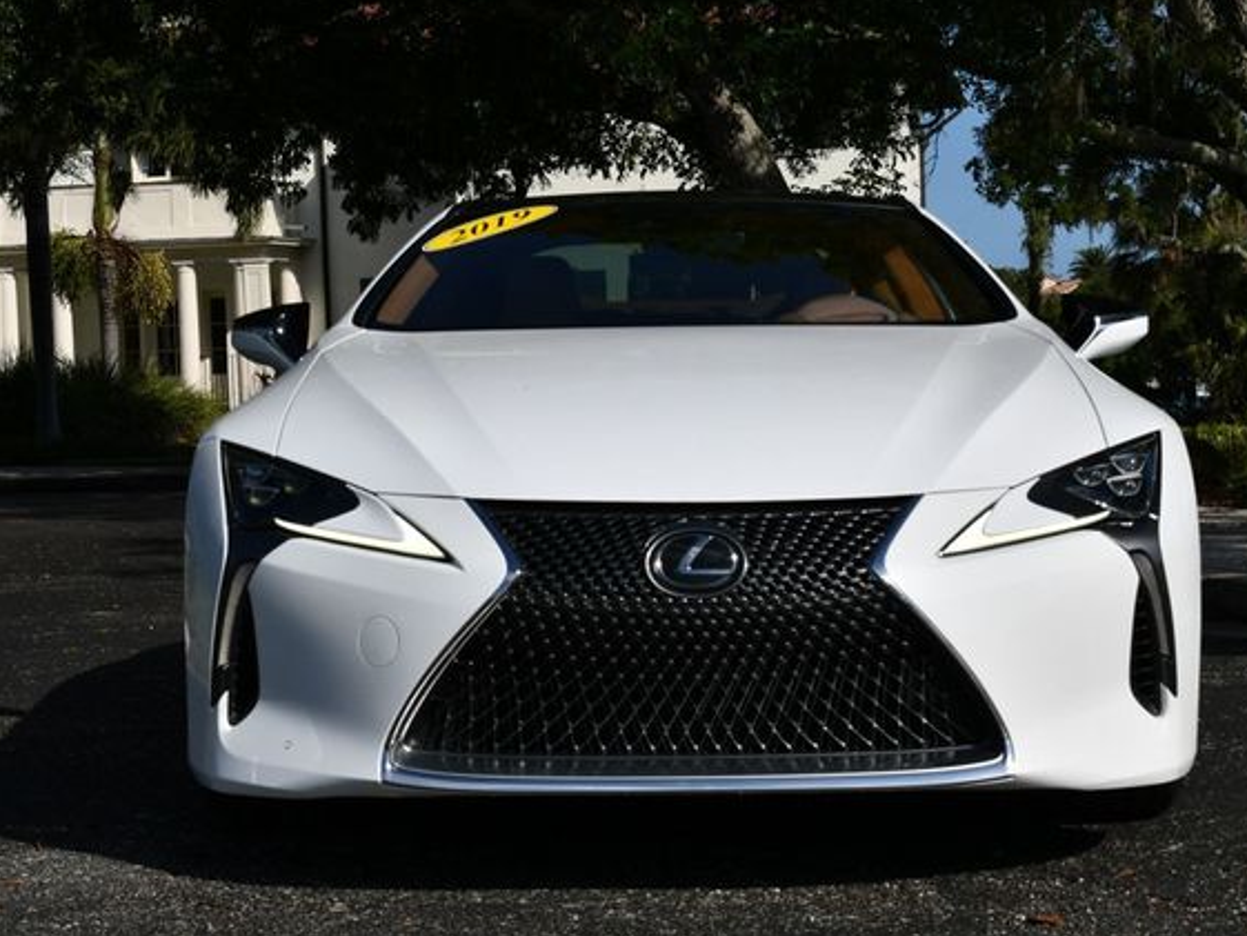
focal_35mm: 79
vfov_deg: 18.7
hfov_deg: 24.7
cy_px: 465
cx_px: 674
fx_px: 2846
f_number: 10
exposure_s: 1/400
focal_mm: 36
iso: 100
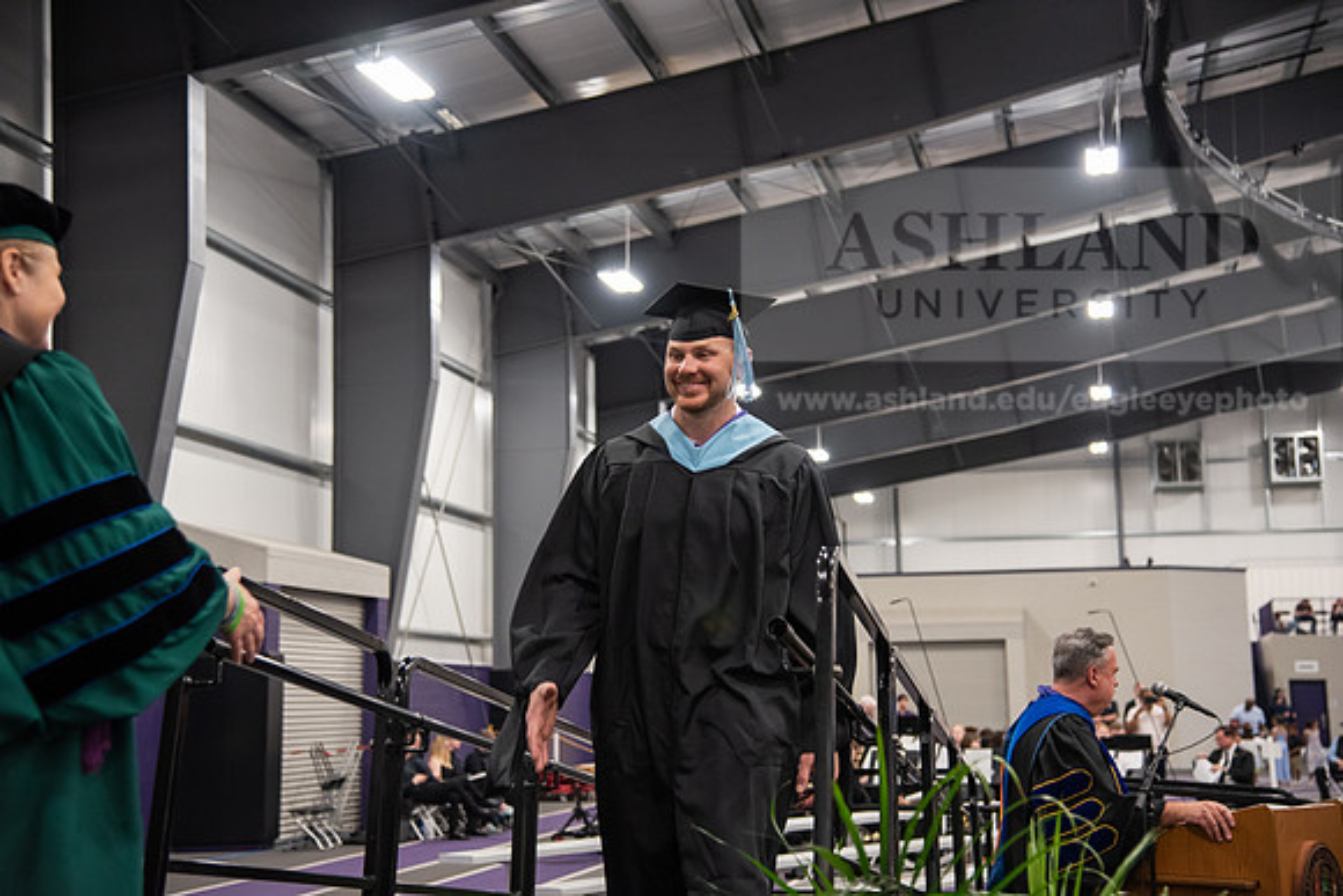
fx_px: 1940
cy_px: 448
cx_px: 672
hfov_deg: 38.2
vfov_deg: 26.0
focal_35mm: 52
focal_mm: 52
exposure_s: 1/125
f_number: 4
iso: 2000
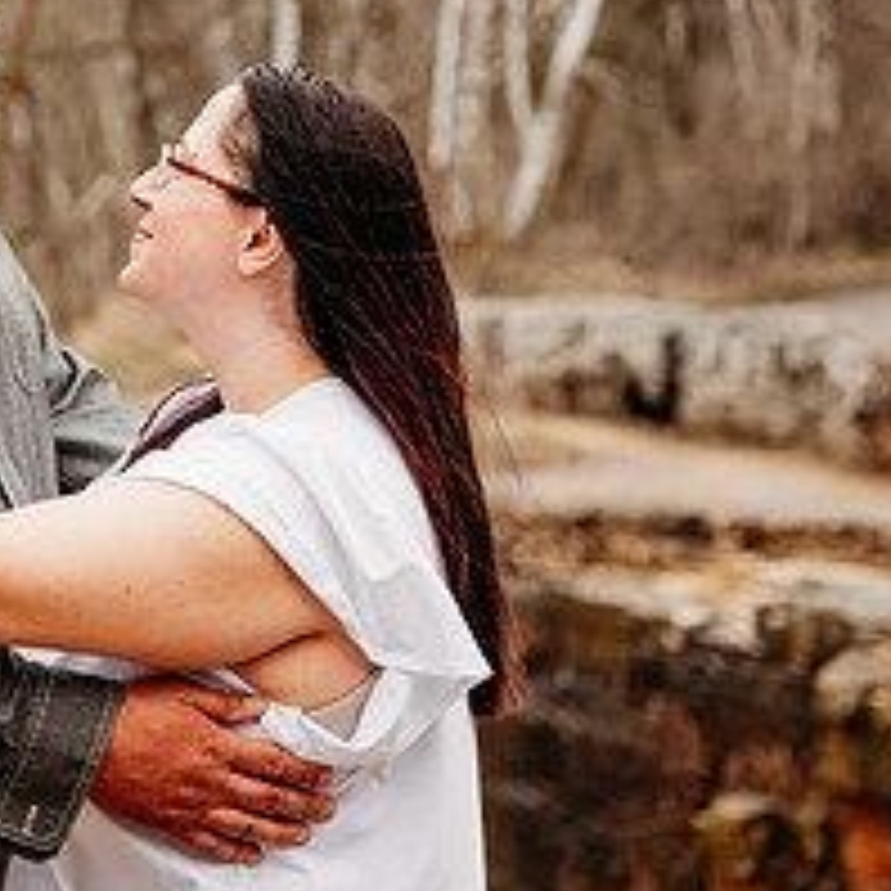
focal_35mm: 152
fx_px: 4426
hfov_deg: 11.4
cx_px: -22
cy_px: 115
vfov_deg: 11.4
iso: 400
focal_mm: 61
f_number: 3.2
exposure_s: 1/1000
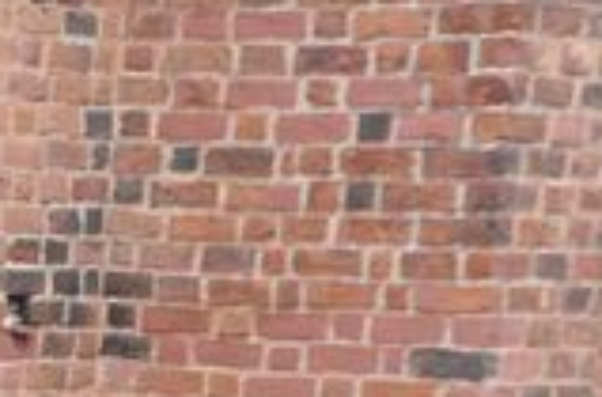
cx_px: -757
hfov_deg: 8.0
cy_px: 872
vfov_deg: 5.5
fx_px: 4018
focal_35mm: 241
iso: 1600
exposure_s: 1/160
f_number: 6.3
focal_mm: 30
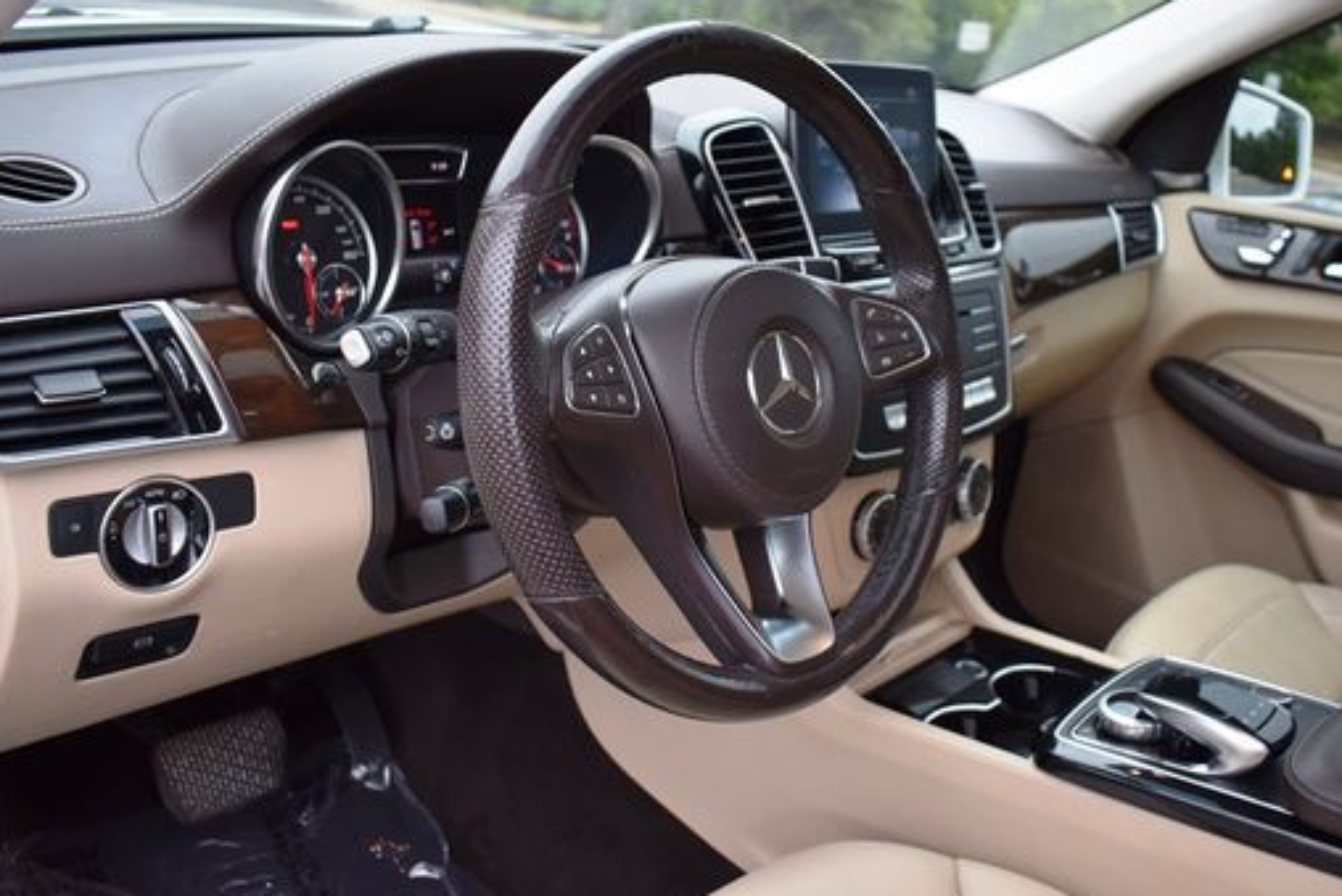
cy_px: 358
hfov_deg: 55.7
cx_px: 732
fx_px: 1268
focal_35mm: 34
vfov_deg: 38.7
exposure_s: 1/250
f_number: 3.5
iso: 640
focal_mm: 18
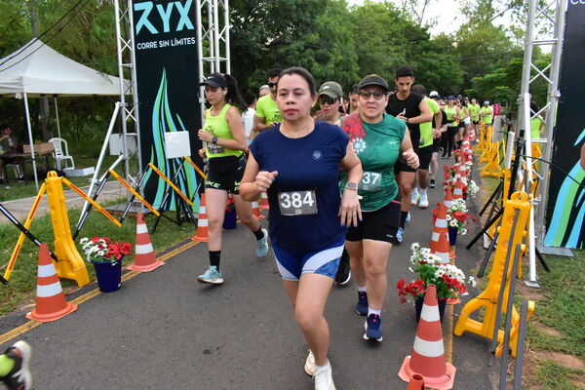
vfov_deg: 47.9
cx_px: 292
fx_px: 439
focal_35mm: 27
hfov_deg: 67.4
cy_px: 195
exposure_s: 1/250
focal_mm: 18
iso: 5000
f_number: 9
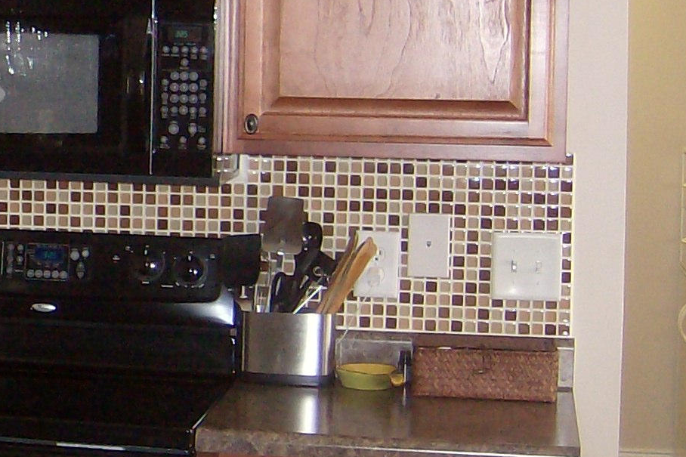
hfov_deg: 18.0
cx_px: -215
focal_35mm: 106
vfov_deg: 12.9
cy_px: 184
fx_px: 2019
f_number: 2.8
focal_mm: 6
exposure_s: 1/60
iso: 200
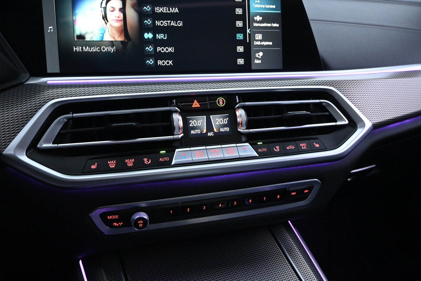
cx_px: 210
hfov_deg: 57.2
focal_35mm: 33
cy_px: 140
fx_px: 386
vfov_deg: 40.0
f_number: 4
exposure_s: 1/40
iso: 4500
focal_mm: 22
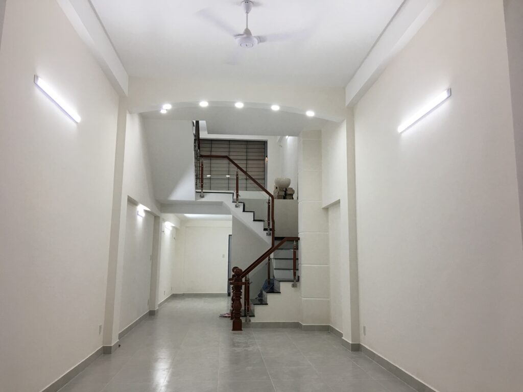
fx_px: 438
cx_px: 262
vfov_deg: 48.2
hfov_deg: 61.7
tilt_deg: +9.0
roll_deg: -0.8
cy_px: 196
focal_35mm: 29
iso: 40
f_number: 2.2
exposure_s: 1/33
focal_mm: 4.15
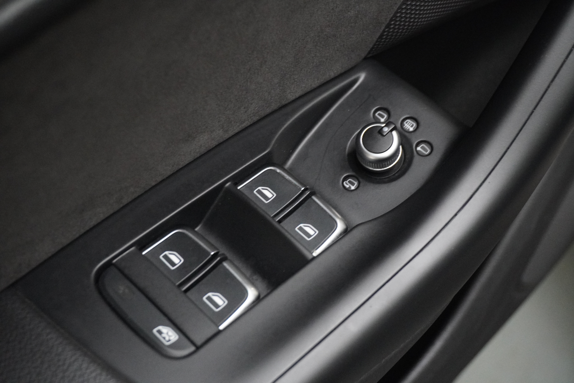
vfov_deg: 23.2
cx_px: 287
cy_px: 192
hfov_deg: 34.2
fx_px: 933
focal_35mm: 58
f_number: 6.3
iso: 6400
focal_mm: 39
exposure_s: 1/80
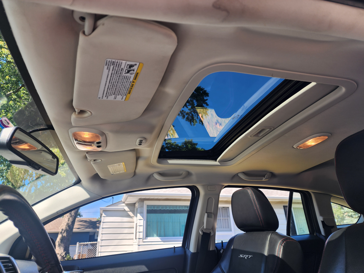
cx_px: 182
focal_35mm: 23
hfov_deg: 73.9
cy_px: 136
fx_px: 242
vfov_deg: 58.9
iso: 16
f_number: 1.8
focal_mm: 6.4
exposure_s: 1/180
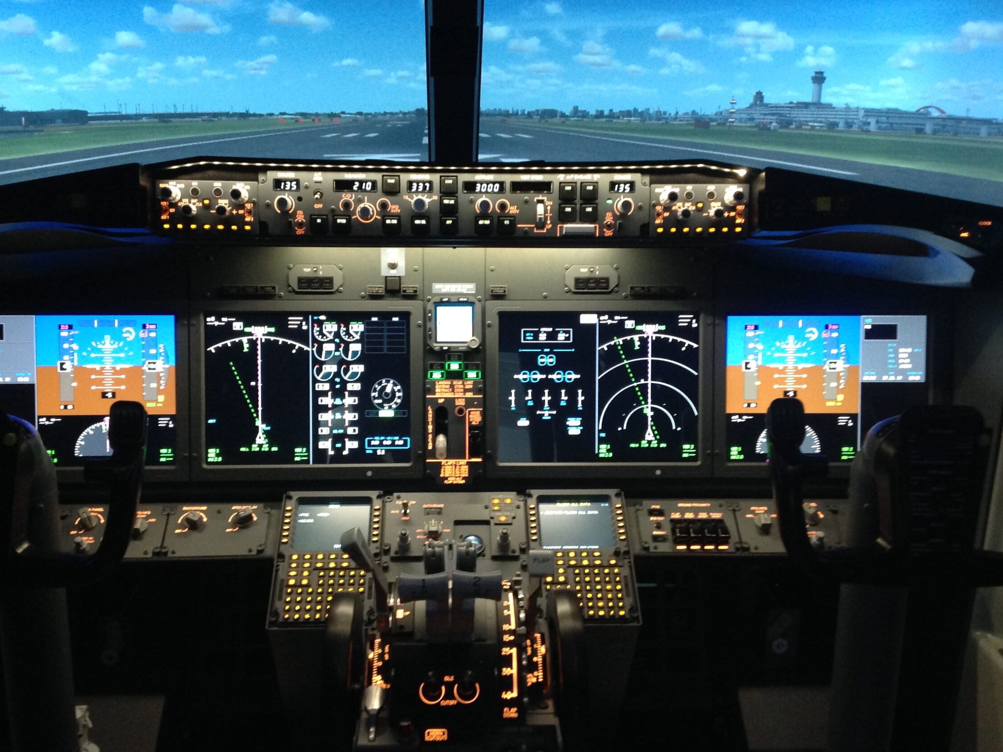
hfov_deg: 46.8
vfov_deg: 35.9
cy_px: 383
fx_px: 1159
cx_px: 475
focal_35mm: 40
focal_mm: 4.28
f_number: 2.4
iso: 250
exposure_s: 1/15
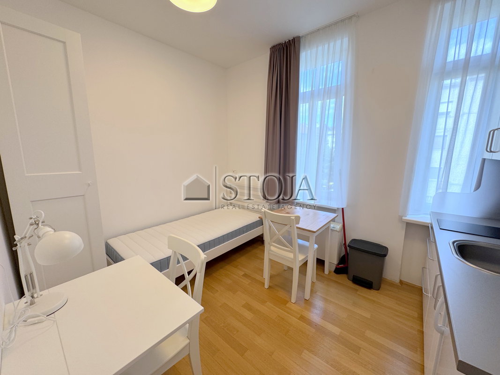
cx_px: 250
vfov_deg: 85.7
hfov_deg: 102.1
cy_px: 188
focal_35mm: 14
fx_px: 202
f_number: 2.2
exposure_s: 1/100
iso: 50
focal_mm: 2.22
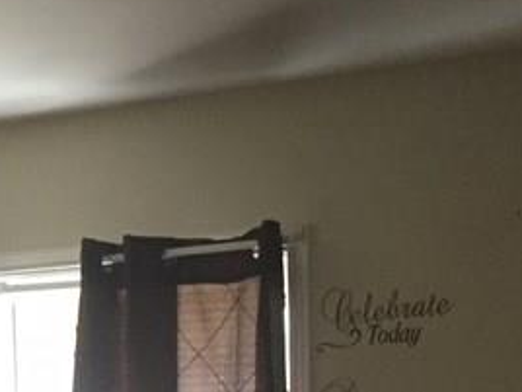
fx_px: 1674
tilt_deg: -7.3
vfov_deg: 12.2
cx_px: 177
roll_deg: -1.2
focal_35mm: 111
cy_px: 720
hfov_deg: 17.7
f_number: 2.2
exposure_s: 1/30
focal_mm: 4.15
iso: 200
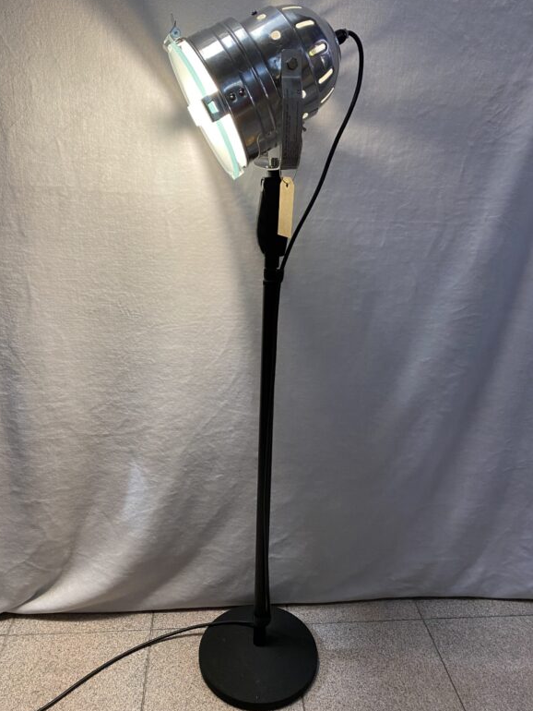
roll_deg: -2.0
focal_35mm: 27
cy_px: 348
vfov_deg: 65.3
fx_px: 554
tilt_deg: -17.7
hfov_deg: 51.4
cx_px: 257
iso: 100
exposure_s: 1/50
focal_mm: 4.25
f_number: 1.8
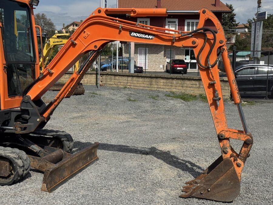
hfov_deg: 39.7
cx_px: 136
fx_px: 379
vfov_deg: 30.3
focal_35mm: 48
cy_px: 102
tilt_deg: -6.8
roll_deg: -0.6
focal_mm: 6.76
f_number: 1.78
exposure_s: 1/5376
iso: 64
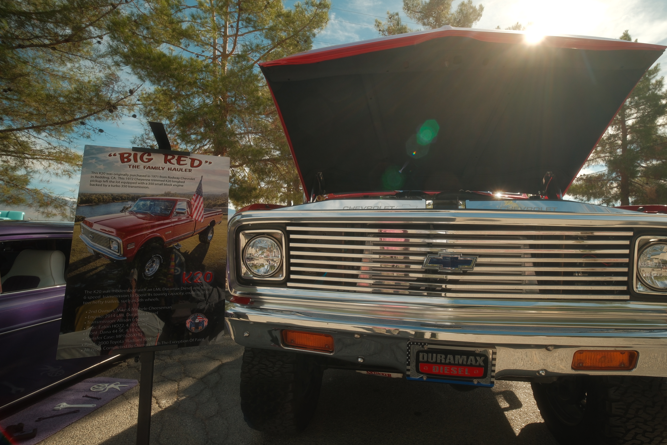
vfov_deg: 73.7
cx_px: 363
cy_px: 221
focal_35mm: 16
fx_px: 296
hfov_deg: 96.5
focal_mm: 9
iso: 125
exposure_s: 1/280
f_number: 5.6
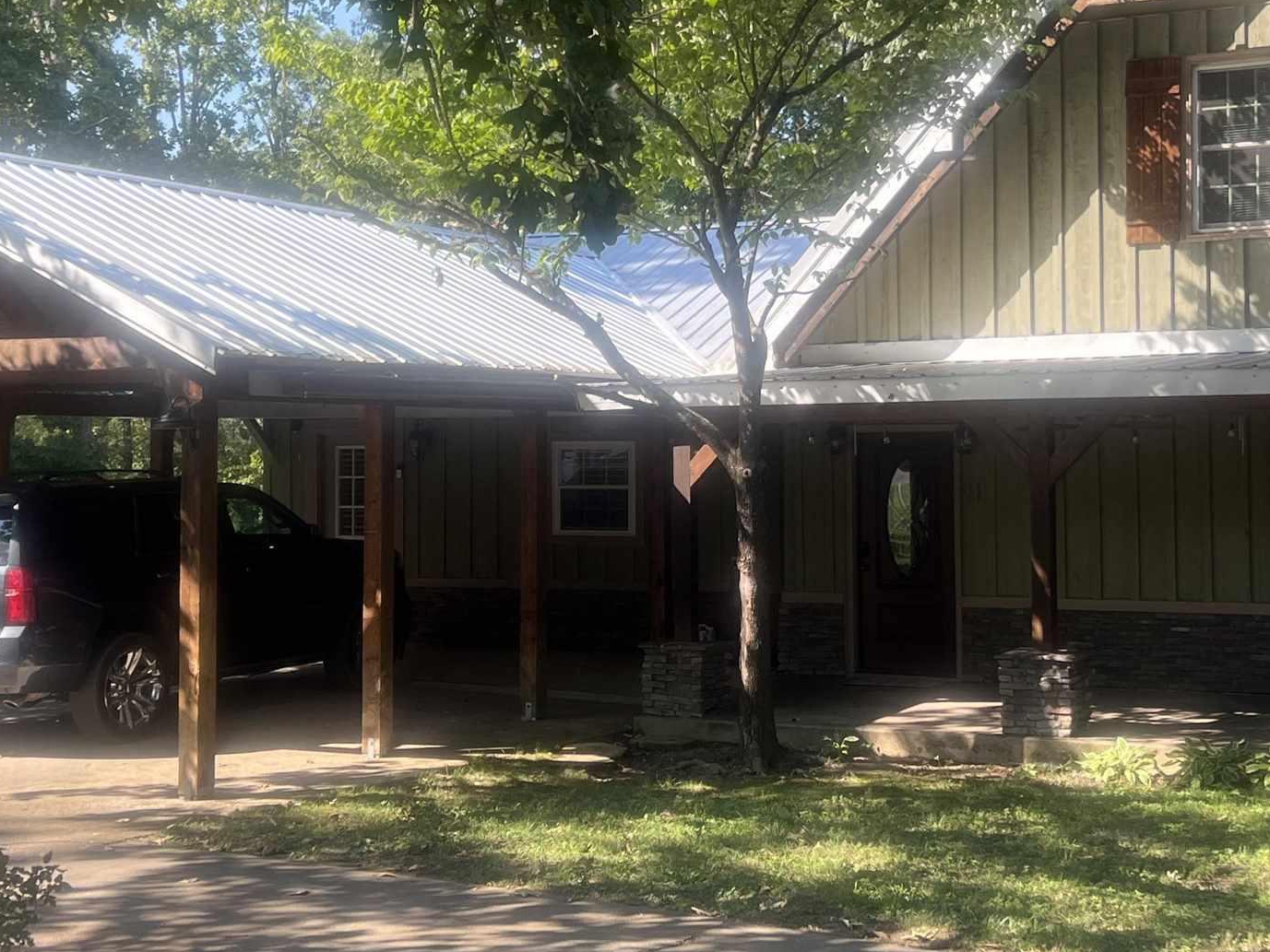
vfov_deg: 25.2
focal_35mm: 58
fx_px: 2128
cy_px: 365
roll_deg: +0.0
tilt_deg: +1.6
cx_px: 750
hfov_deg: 33.1
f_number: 1.5
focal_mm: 5.7
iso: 50
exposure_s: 1/687
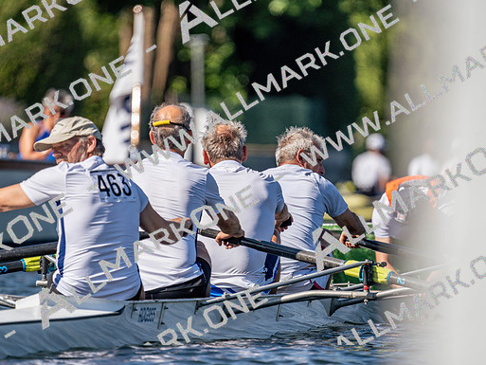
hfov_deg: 3.0
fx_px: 9156
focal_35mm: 652
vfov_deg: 2.3
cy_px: 182
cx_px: 231
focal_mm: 600
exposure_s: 1/1600
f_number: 6.3
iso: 200
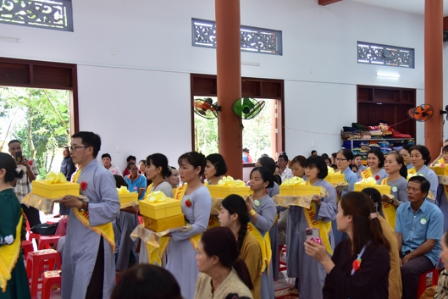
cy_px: 156
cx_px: 272
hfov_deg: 45.1
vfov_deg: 31.2
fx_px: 535
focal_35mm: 43
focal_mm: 35
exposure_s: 1/50
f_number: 4
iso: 500
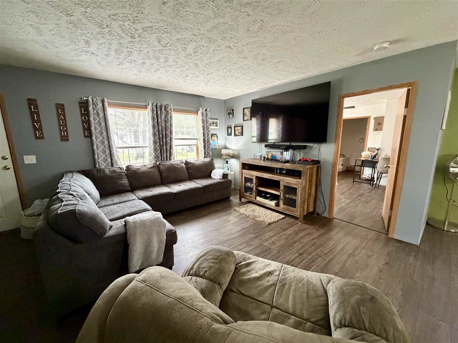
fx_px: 185
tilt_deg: -10.8
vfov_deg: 85.6
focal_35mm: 14
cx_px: 229
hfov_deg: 102.1
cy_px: 172
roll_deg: +0.7
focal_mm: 2.22
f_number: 2.2
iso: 800
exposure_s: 1/60
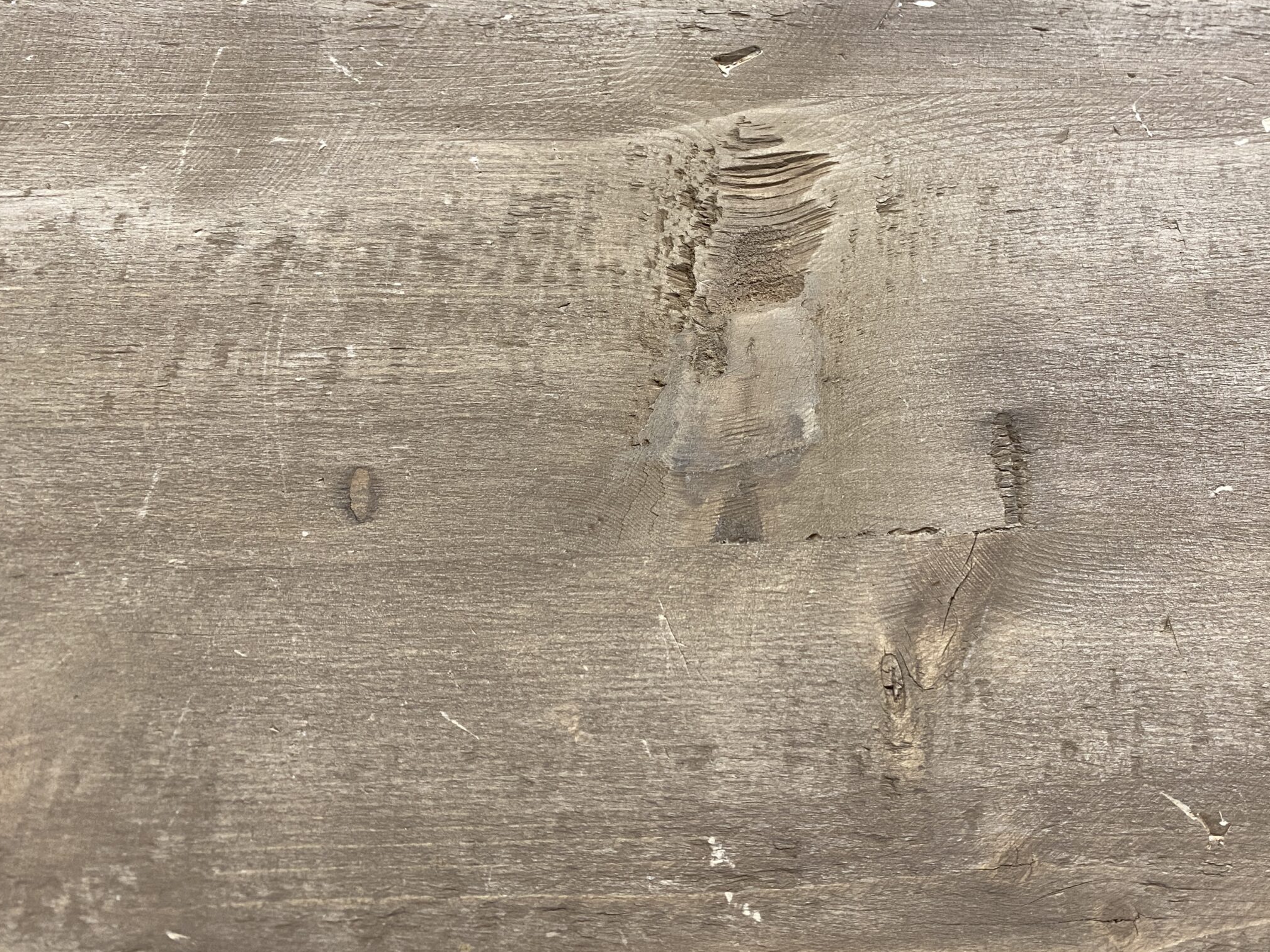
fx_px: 1211
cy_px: 380
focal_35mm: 33
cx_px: 780
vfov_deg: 42.7
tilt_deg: -65.9
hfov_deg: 54.8
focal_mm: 4.25
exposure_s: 1/60
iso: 125
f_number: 1.8
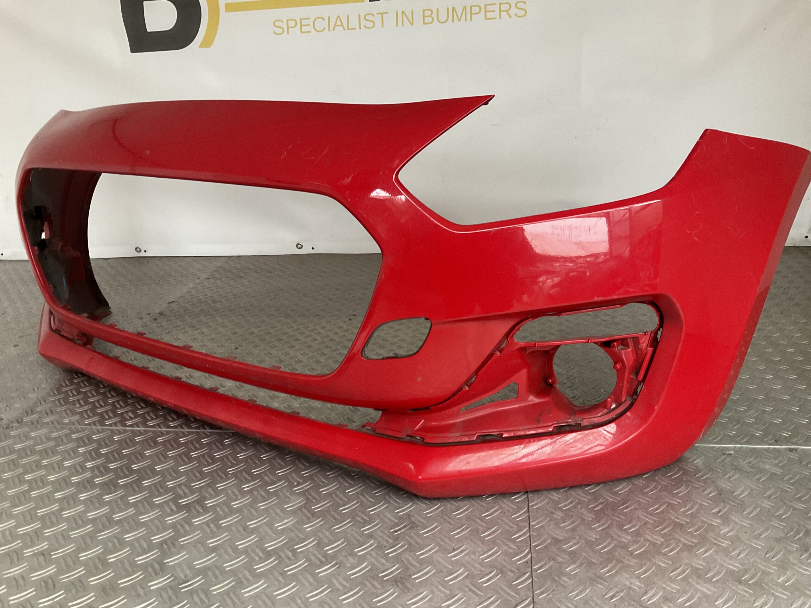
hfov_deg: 61.7
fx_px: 679
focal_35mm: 29
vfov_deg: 48.2
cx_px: 406
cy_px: 304
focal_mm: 3
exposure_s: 1/60
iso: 200
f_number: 1.8
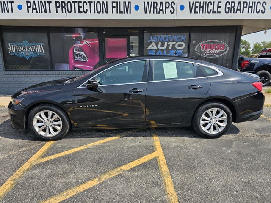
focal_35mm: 23
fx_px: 180
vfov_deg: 58.9
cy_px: 102
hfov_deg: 73.9
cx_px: 136
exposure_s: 1/435
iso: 10
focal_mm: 6.3
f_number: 1.7
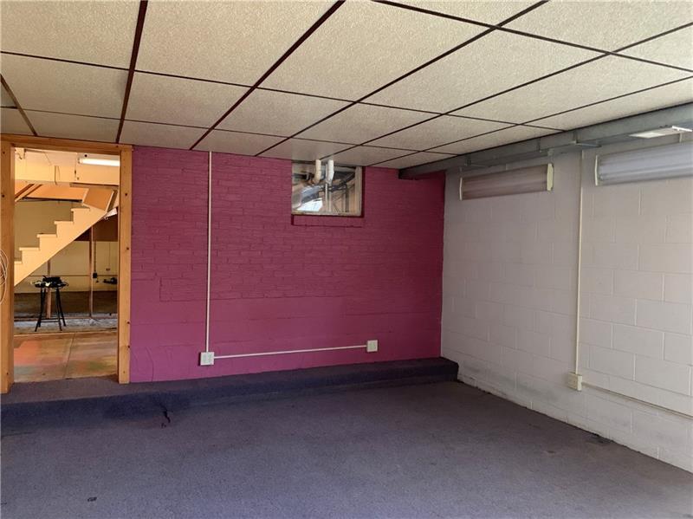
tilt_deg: -1.0
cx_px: 346
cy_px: 260
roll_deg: +0.2
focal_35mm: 26
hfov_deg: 67.3
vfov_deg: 53.0
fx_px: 520
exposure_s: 1/30
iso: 640
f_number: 1.8
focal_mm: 4.25
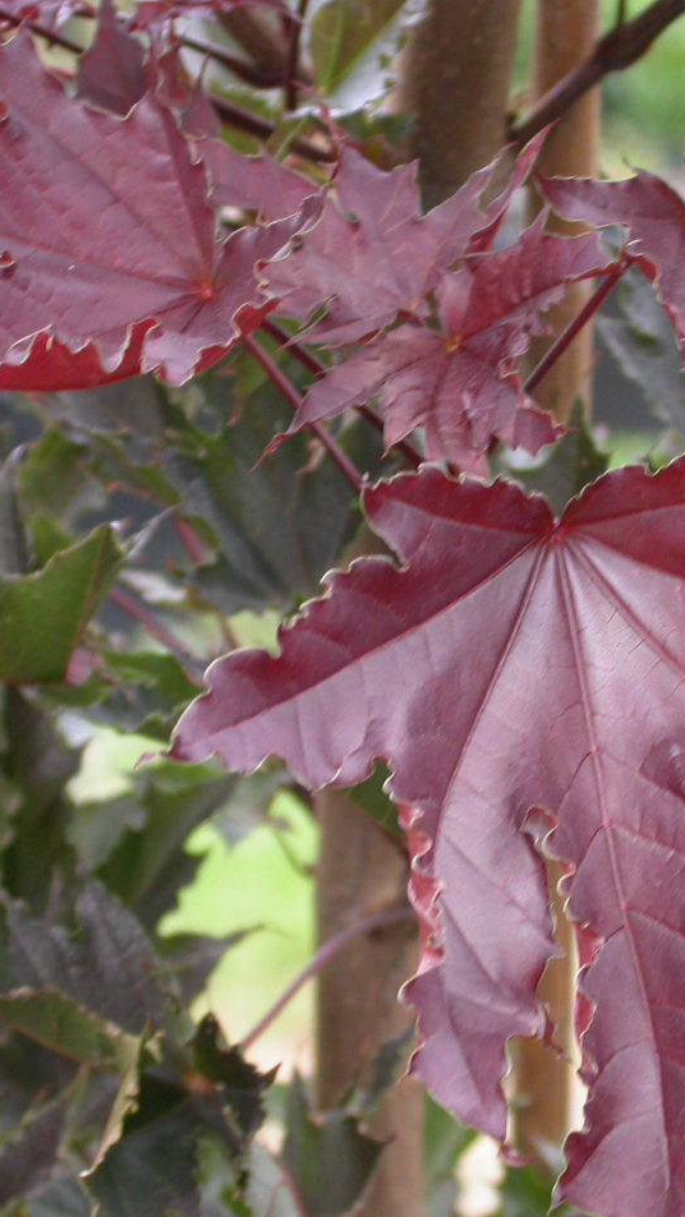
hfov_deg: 7.5
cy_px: 612
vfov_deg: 13.4
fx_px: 5199
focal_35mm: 161
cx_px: 446
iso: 100
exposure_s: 1/72.9
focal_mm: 22.8
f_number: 4.1
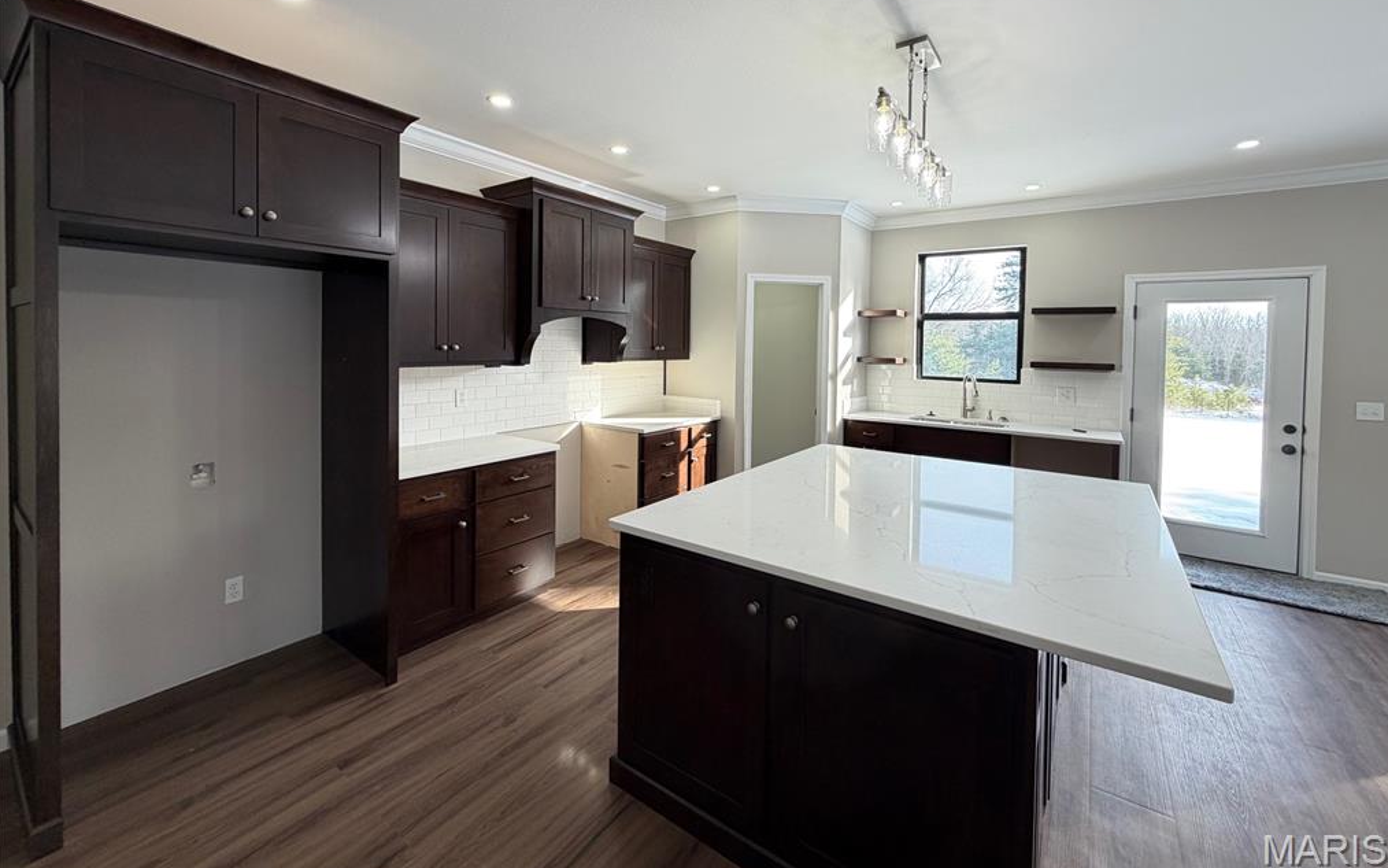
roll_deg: -0.3
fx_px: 567
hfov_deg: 101.5
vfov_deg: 74.1
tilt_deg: -2.3
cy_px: 352
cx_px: 699
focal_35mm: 15
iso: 80
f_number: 2.2
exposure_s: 1/120
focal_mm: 2.22
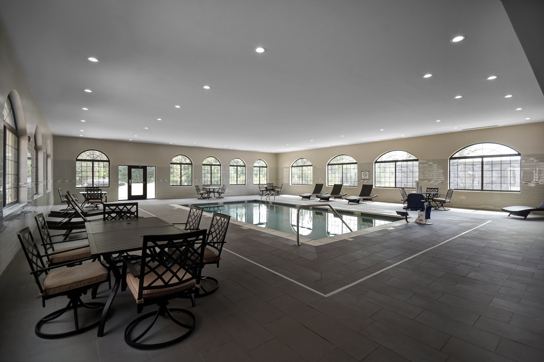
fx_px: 249
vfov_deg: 72.1
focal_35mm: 16
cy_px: 181
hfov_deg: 95.0
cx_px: 272
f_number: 7.1
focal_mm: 11
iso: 250
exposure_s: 1/100
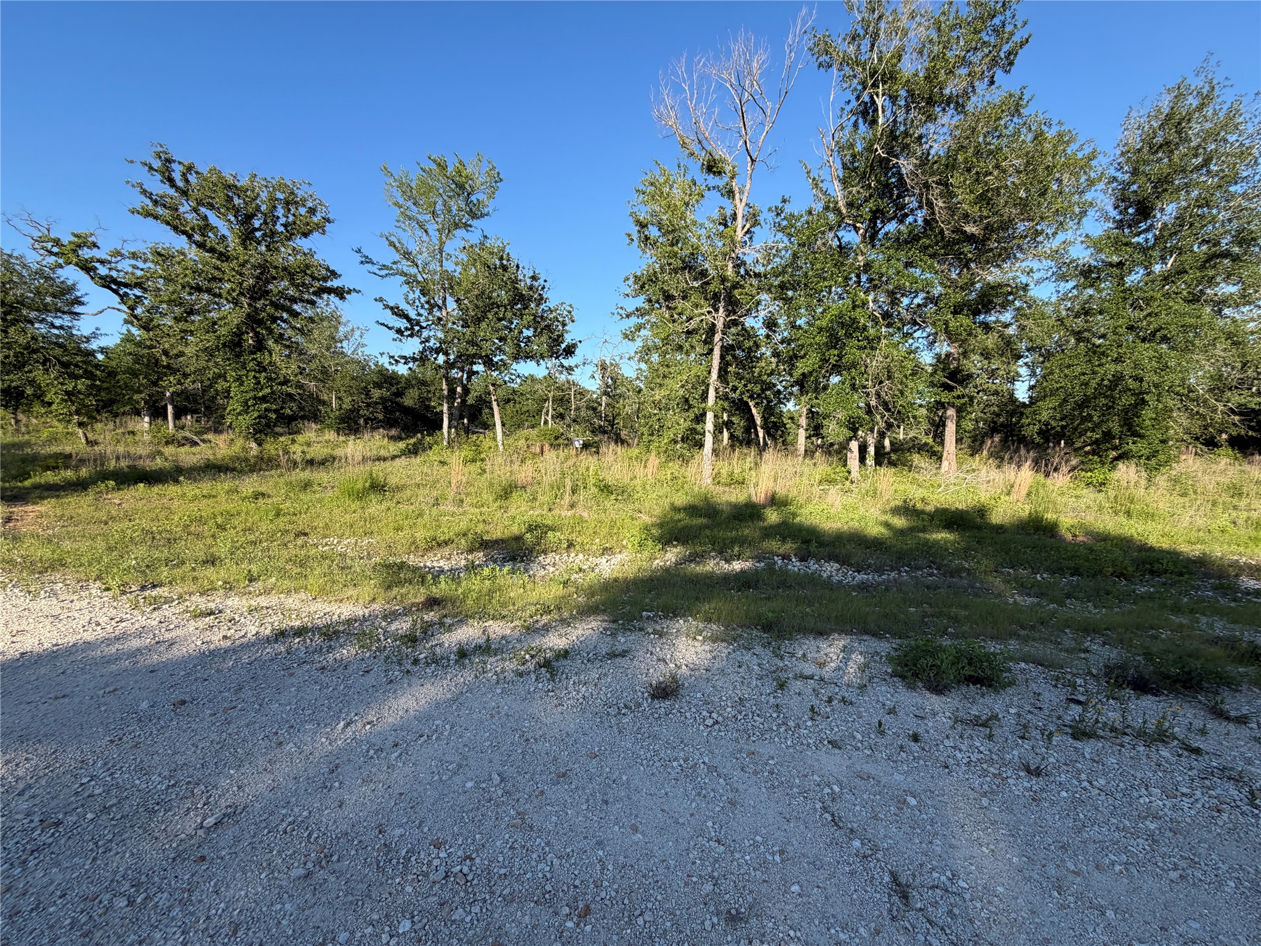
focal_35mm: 14
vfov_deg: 85.7
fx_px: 510
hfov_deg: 102.1
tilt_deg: -4.7
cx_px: 630
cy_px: 473
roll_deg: -0.2
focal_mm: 2.22
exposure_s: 1/607
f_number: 2.2
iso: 40
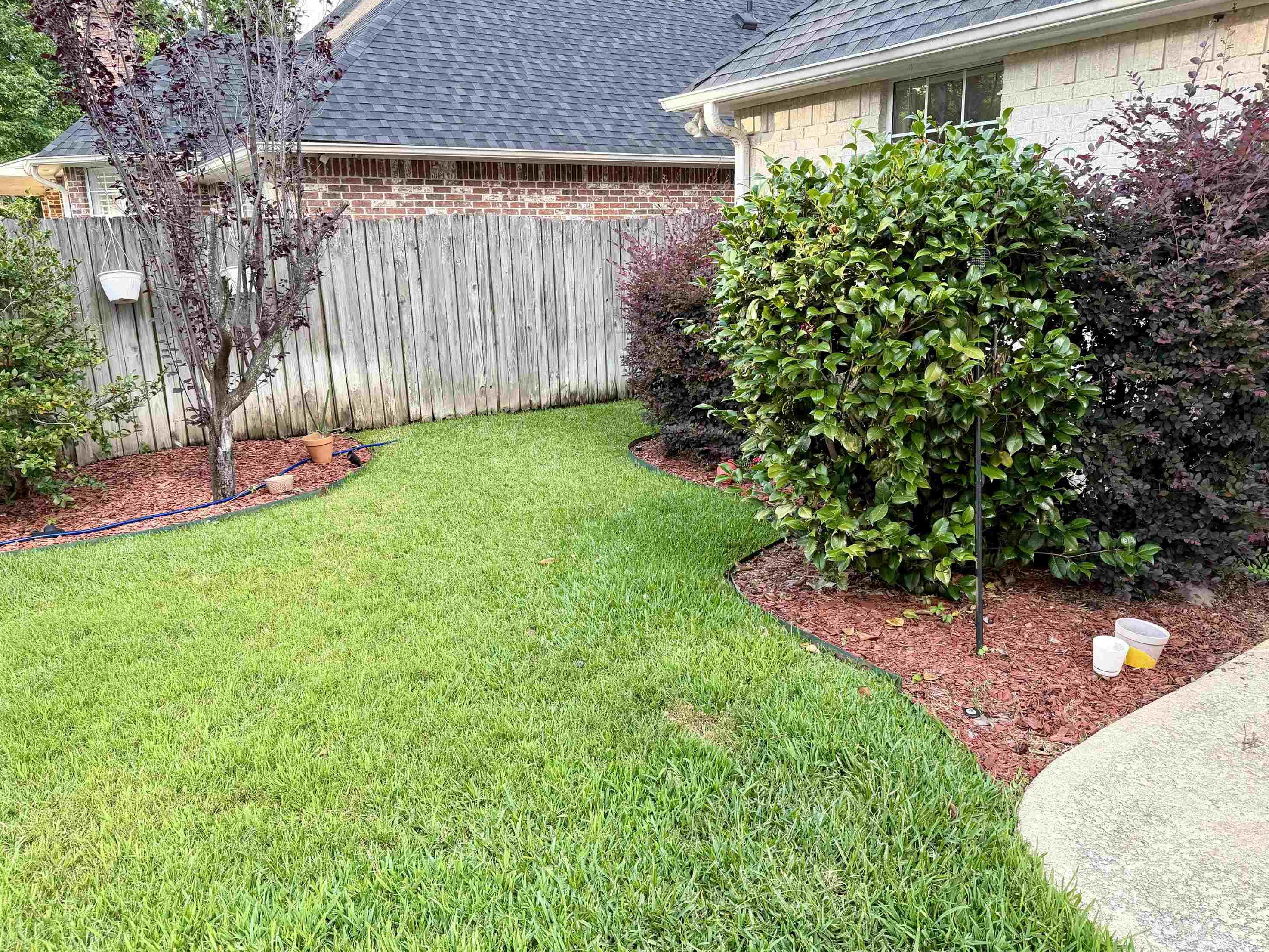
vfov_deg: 54.9
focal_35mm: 25
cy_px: 491
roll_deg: +1.0
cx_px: 635
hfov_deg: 69.4
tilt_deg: -14.0
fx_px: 917
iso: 80
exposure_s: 1/294
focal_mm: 6.76
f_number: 1.78
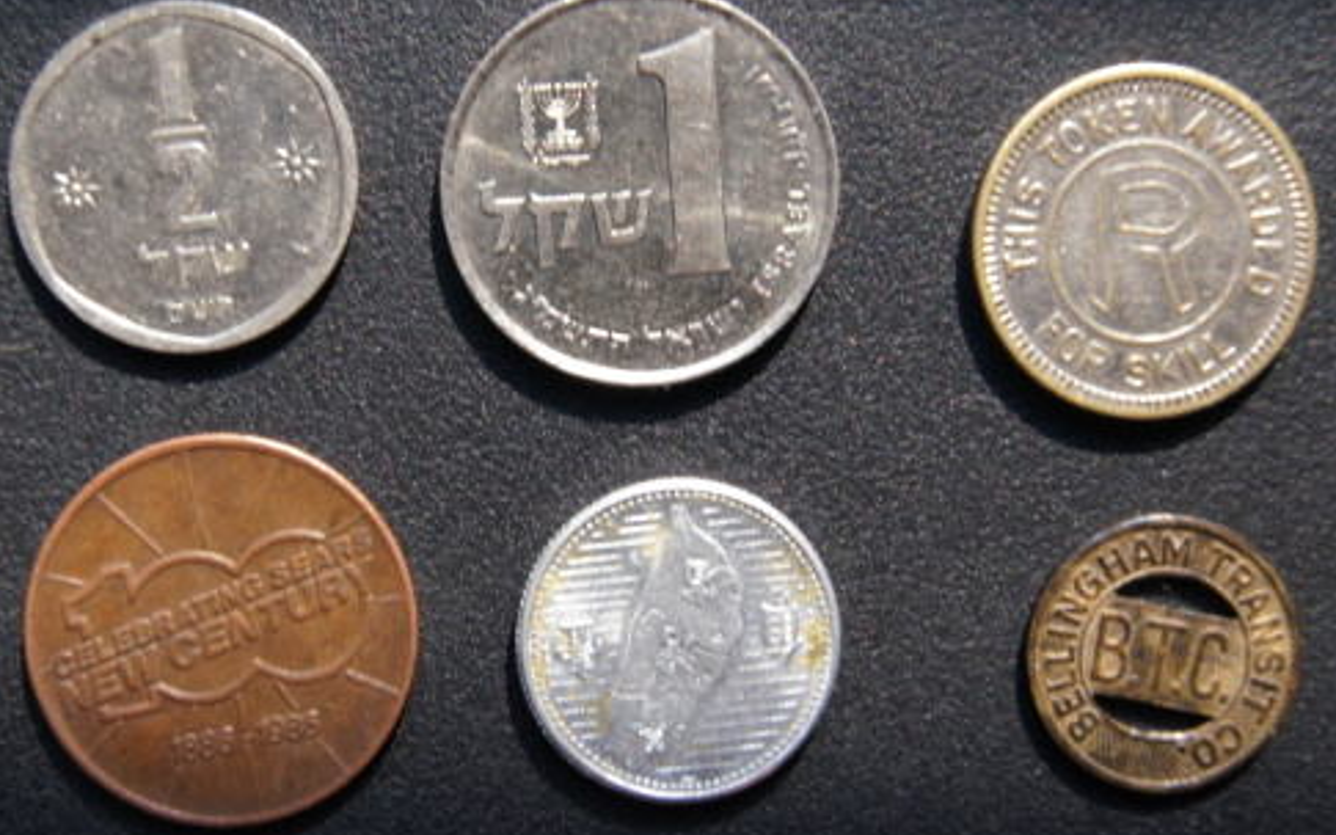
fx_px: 1675
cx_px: 667
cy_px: 418
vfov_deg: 28.0
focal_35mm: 46
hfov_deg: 43.5
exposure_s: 1/80
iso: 800
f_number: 11
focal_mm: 30
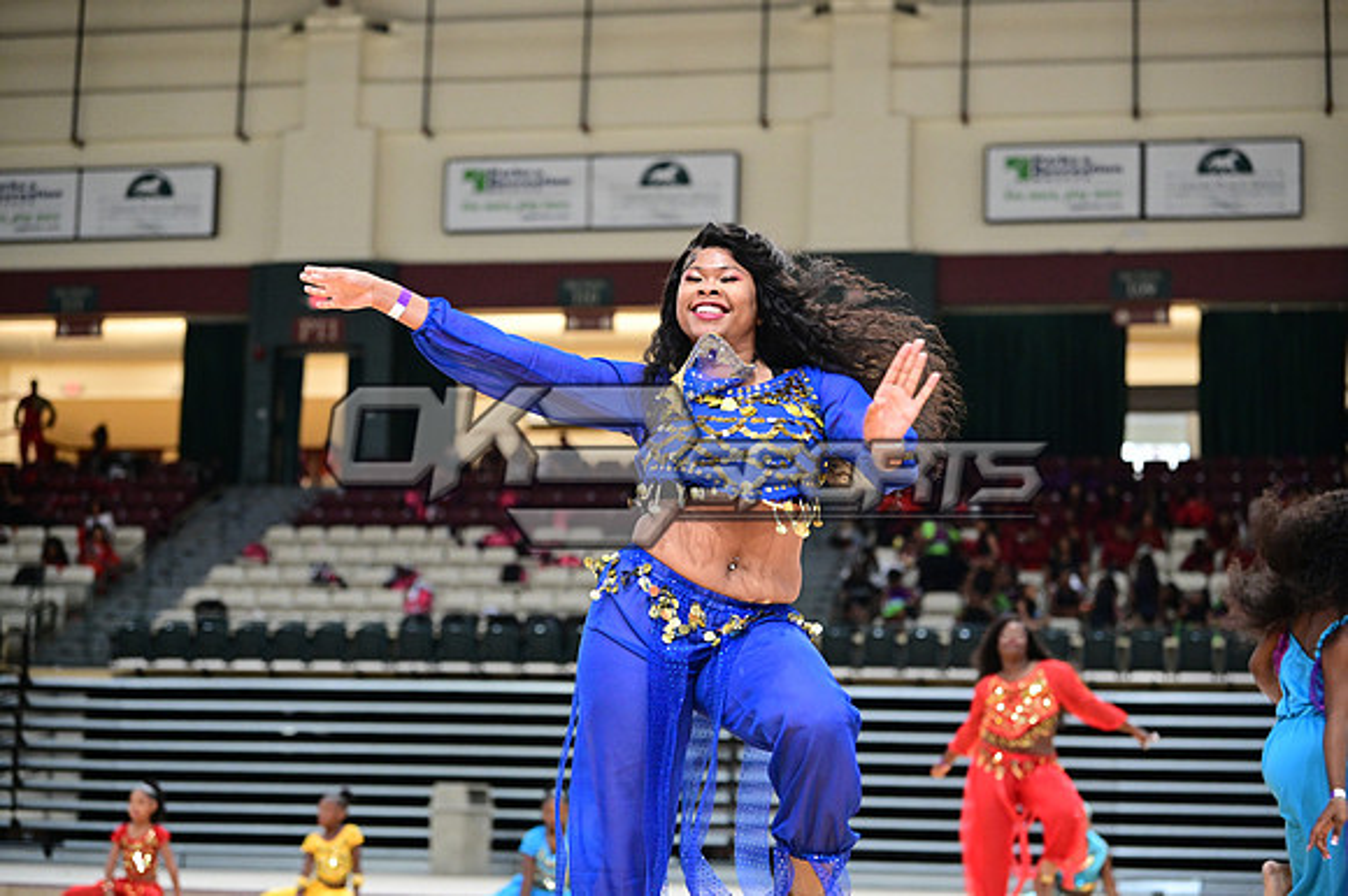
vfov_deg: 19.4
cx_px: 674
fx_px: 2620
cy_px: 448
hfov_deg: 28.9
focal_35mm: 70
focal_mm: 70
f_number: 3.2
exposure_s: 1/1000
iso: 6400
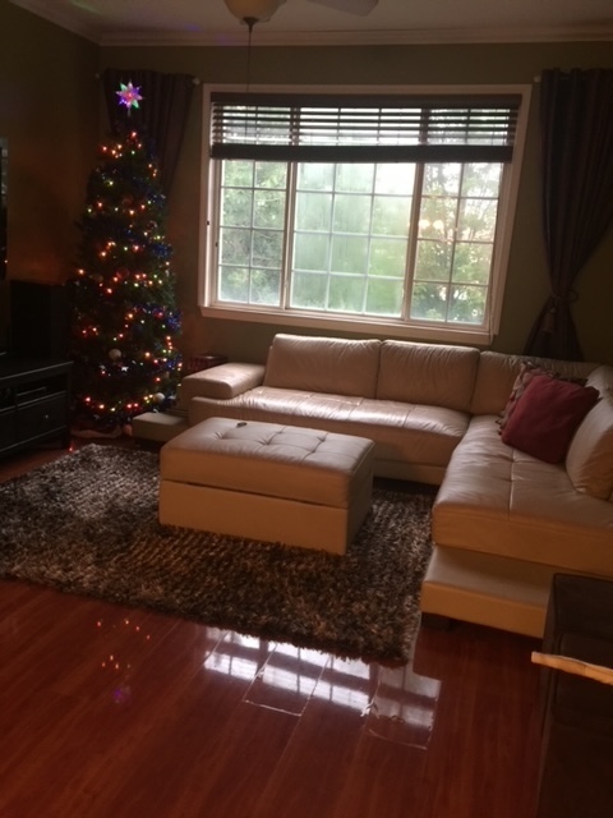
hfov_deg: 48.2
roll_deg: -3.9
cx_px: 306
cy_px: 409
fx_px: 685
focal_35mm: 29
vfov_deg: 61.7
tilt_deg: -11.7
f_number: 2.2
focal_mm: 4.15
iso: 100
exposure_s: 1/10
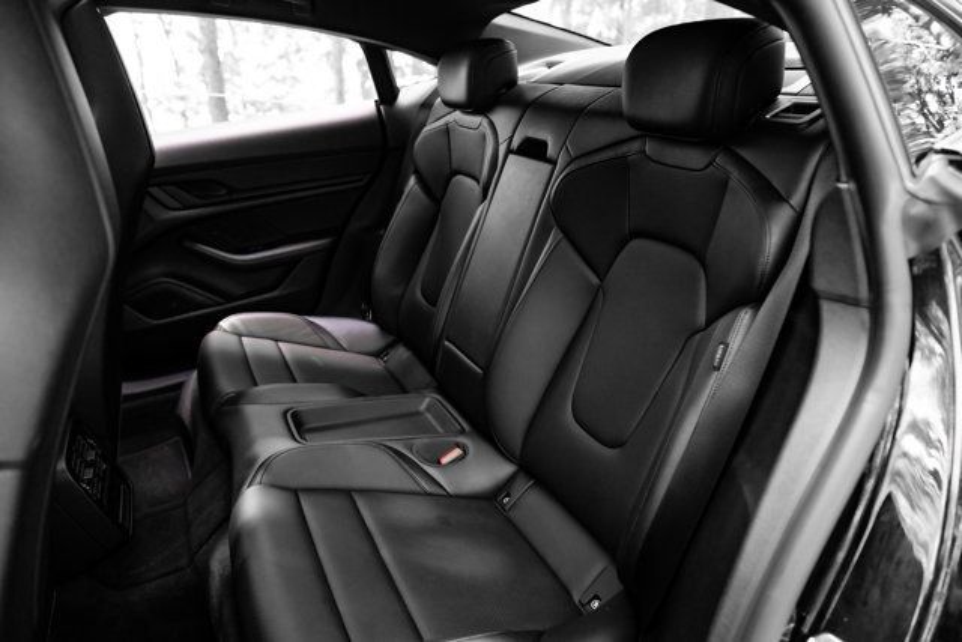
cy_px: 321
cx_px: 481
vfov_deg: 49.6
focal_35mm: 26
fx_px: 695
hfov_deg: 69.4
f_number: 3.5
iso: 1000
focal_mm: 26
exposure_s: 1/160
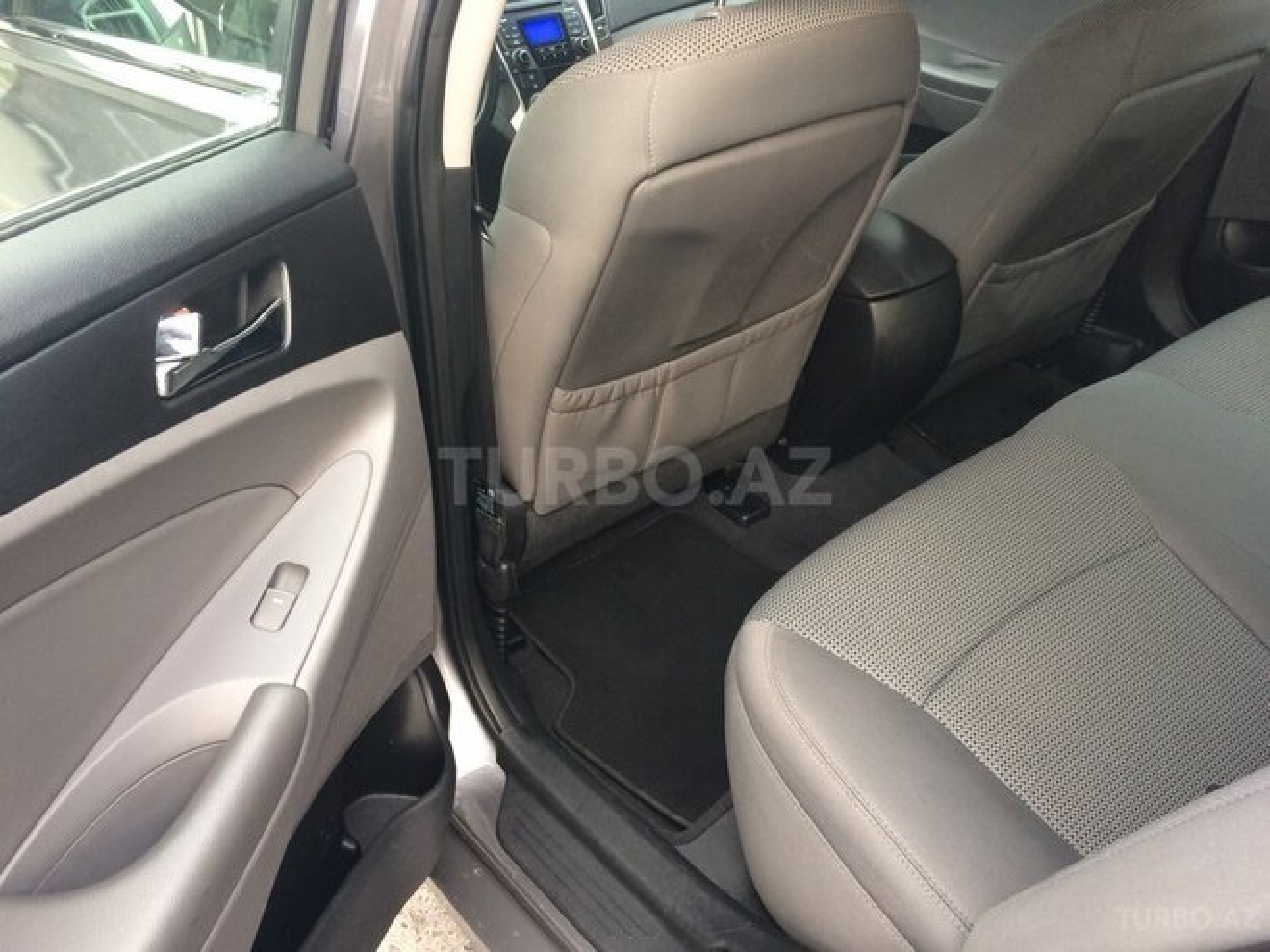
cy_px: 476
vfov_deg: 48.2
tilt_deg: -34.7
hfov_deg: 61.7
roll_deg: -0.1
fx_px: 1064
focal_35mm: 29
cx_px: 635
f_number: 2.2
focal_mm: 4.15
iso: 64
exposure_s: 1/33
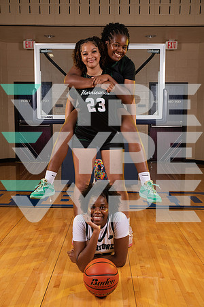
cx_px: 102
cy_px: 154
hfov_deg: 36.9
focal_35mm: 36
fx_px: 306
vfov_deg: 53.1
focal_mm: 36
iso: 320
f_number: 7.1
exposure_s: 1/320
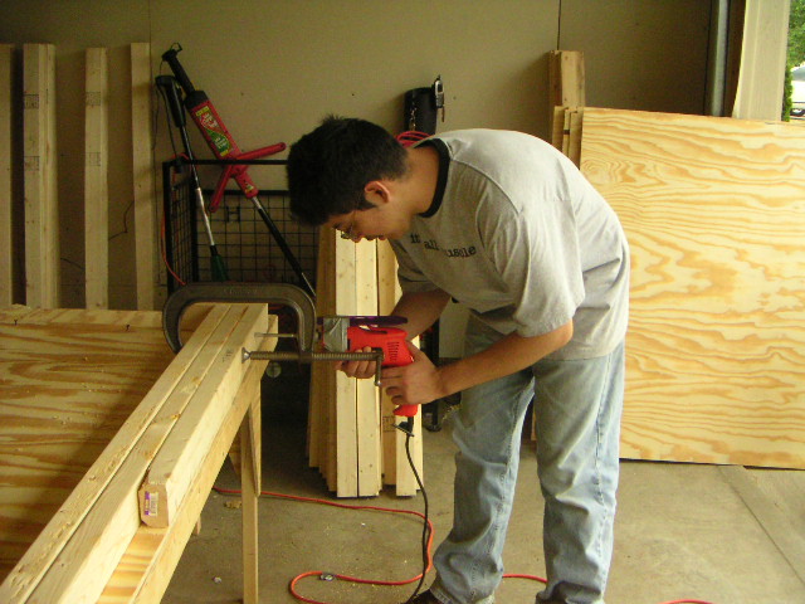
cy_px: 302
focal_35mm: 40
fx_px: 930
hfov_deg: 46.8
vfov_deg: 36.0
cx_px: 402
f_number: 6.7
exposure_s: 1/180
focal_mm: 5.3
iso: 400
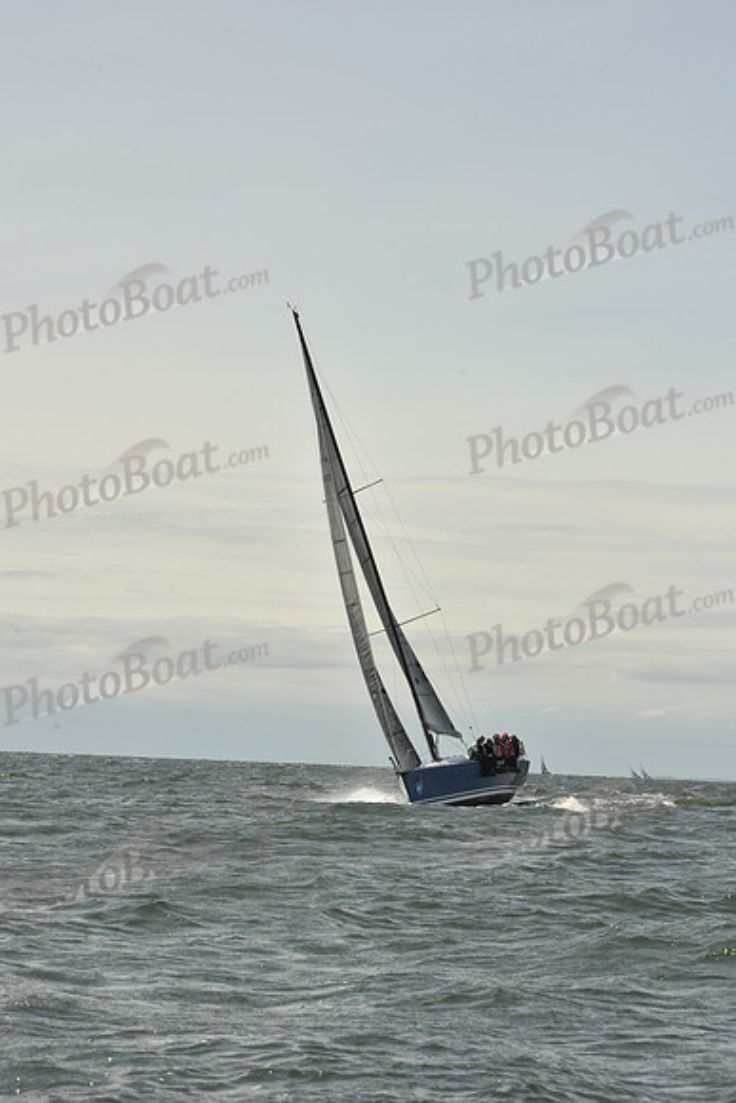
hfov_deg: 15.2
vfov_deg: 22.6
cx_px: 368
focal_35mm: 90
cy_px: 552
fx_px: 2758
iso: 250
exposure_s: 1/800
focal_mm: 90
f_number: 11
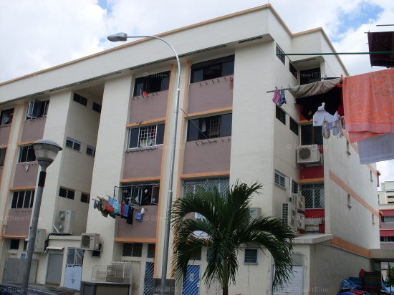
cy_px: 148
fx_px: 432
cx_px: 197
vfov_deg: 37.7
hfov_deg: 49.0
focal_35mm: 38
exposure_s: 1/180
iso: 80
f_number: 8.4
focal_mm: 6.3
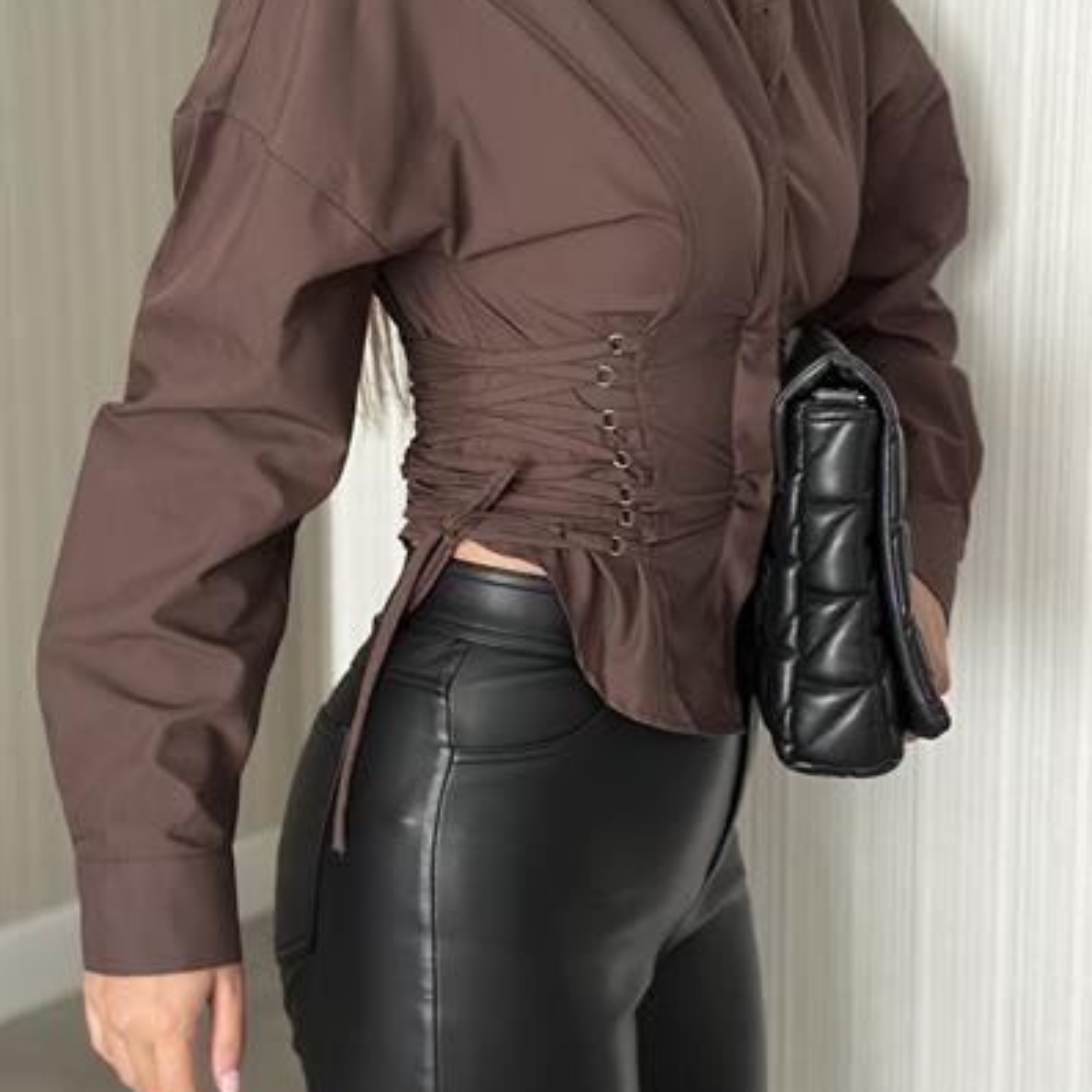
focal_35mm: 57
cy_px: 455
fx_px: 2034
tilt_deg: -7.3
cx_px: 547
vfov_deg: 30.0
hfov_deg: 30.0
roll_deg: -0.3
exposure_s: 1/30
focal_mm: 6.86
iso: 800
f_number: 1.78
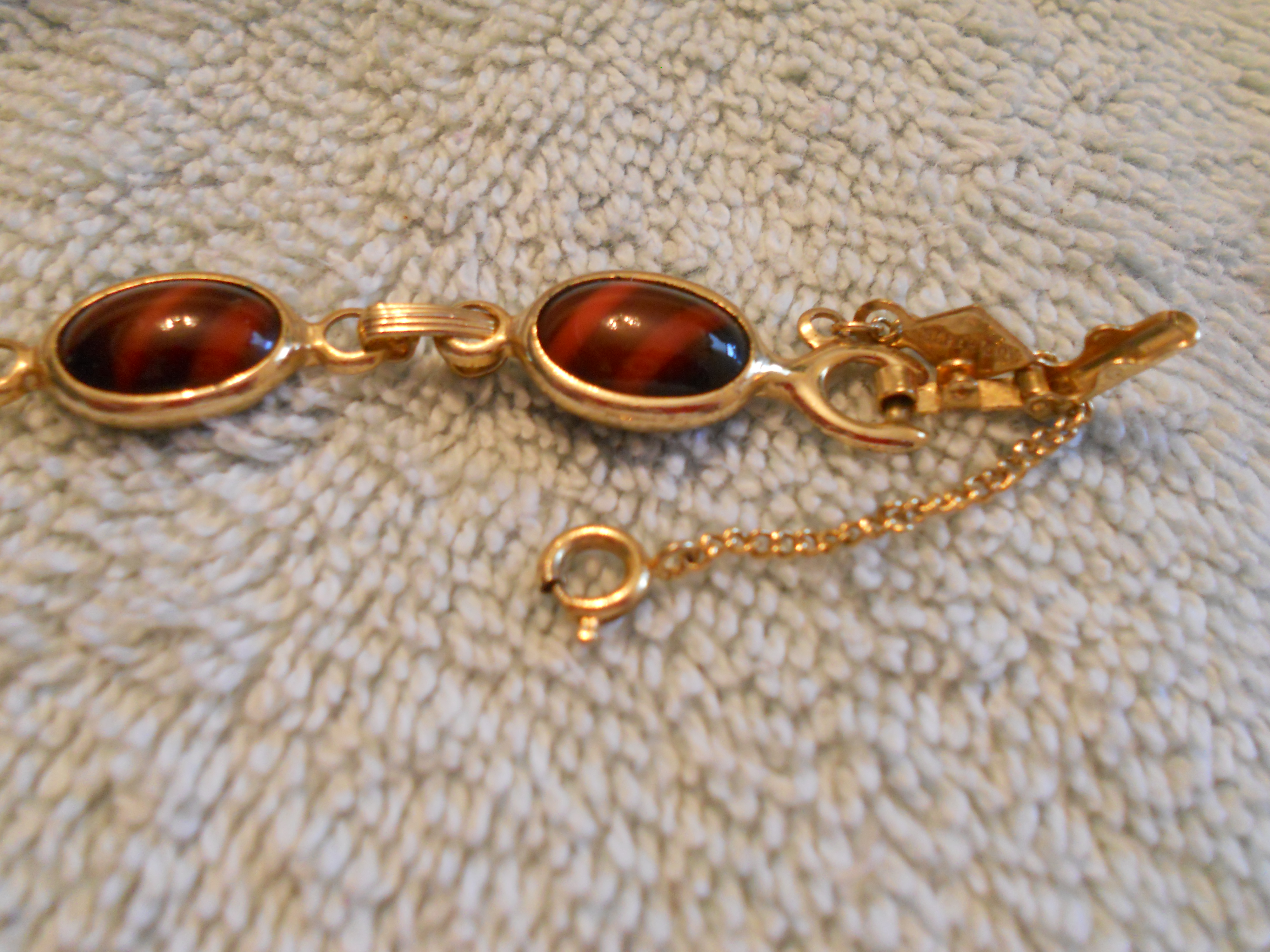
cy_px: 476
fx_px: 1174
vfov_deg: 44.2
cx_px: 635
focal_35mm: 32
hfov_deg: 56.8
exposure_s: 1/30
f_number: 3.5
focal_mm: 5.8
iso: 320
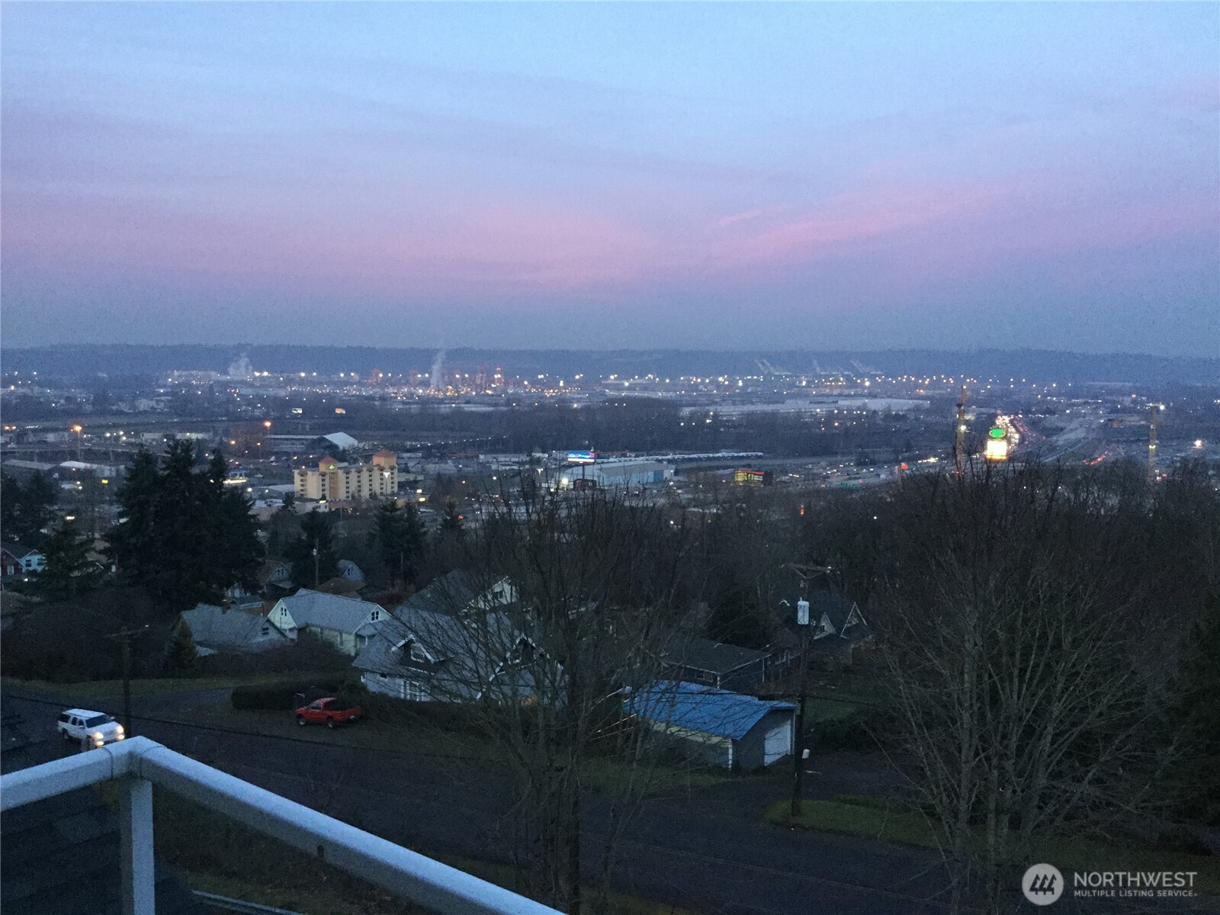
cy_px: 458
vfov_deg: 45.4
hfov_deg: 58.4
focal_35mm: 31
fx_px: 1093
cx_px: 610
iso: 125
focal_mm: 3.3
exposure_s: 1/30
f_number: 2.4
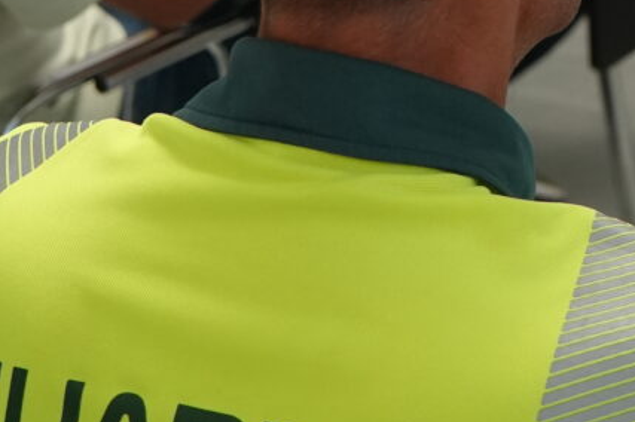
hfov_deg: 13.2
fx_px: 2538
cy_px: -482
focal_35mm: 144
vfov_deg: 8.9
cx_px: 1045
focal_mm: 30
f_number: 4.5
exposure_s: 1/160
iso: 1600
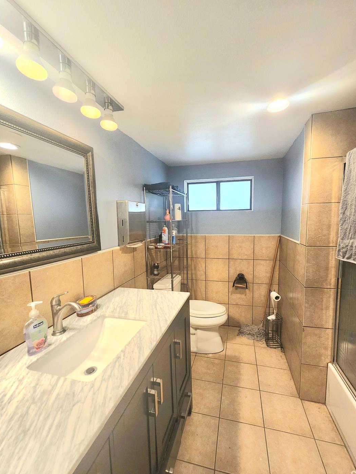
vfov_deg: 102.1
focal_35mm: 14
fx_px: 192
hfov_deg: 85.6
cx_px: 191
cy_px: 239
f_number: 2.2
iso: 160
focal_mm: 1.74
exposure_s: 1/60.2
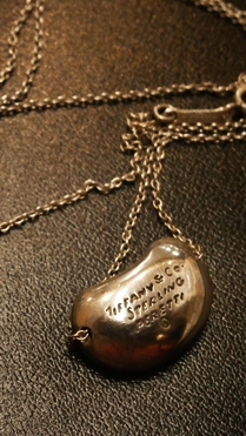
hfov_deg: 17.4
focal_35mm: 69
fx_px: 799
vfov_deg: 30.6
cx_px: 67
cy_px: 219
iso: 800
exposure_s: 1/200
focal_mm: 8.3
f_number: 3.4
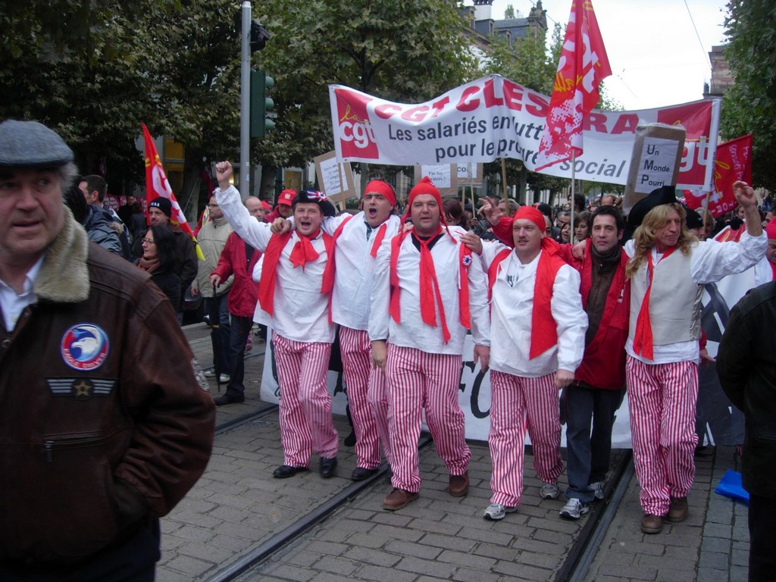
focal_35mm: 38
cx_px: 388
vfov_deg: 37.7
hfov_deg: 49.0
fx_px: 852
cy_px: 291
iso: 64
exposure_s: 1/73.9
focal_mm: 7.8
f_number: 2.8
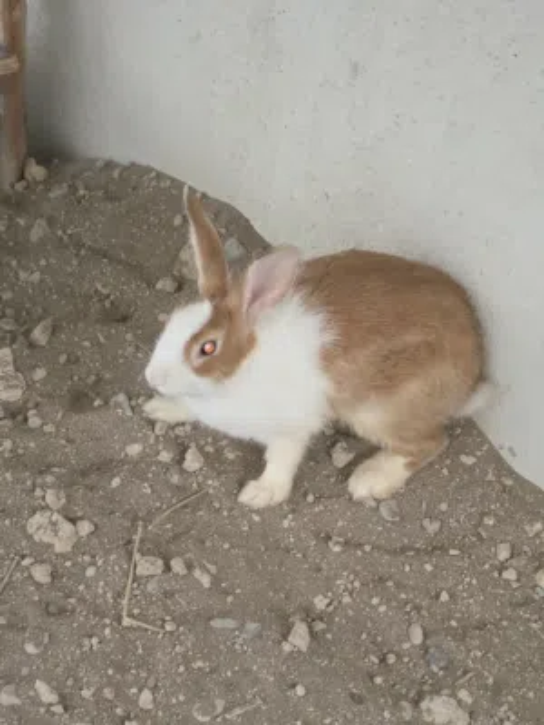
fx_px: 2410
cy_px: 362
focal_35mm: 115
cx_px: 272
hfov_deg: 12.9
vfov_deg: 17.1
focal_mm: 18.6
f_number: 3.4
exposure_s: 1/33.3
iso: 250
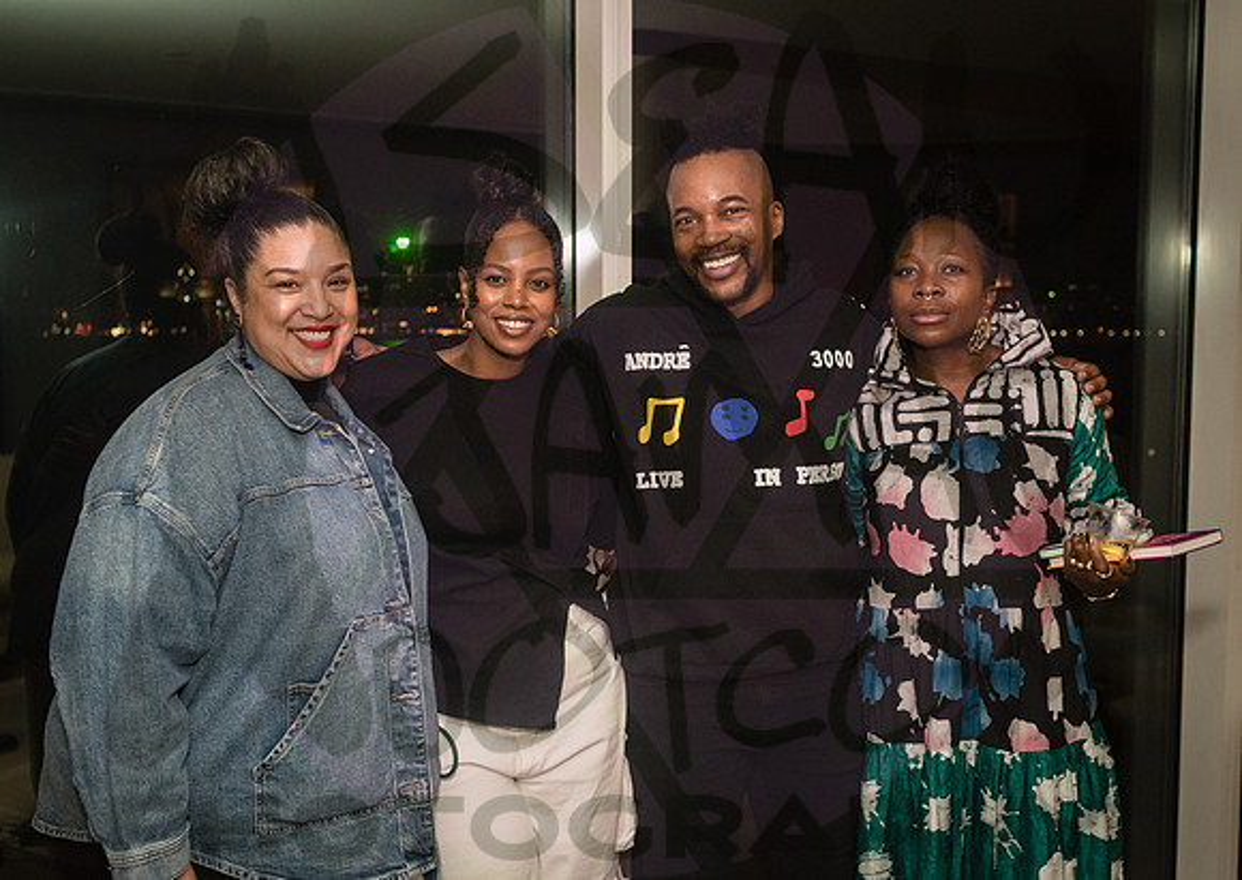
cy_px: 451
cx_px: 622
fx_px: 1469
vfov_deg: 33.4
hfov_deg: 45.8
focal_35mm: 42
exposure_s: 1/200
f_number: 4
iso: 2500
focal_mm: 35
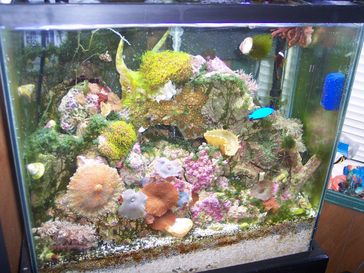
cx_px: 182
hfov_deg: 49.0
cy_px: 136
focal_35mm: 38
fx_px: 399
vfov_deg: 37.7
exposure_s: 1/30
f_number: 2.8
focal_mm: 8
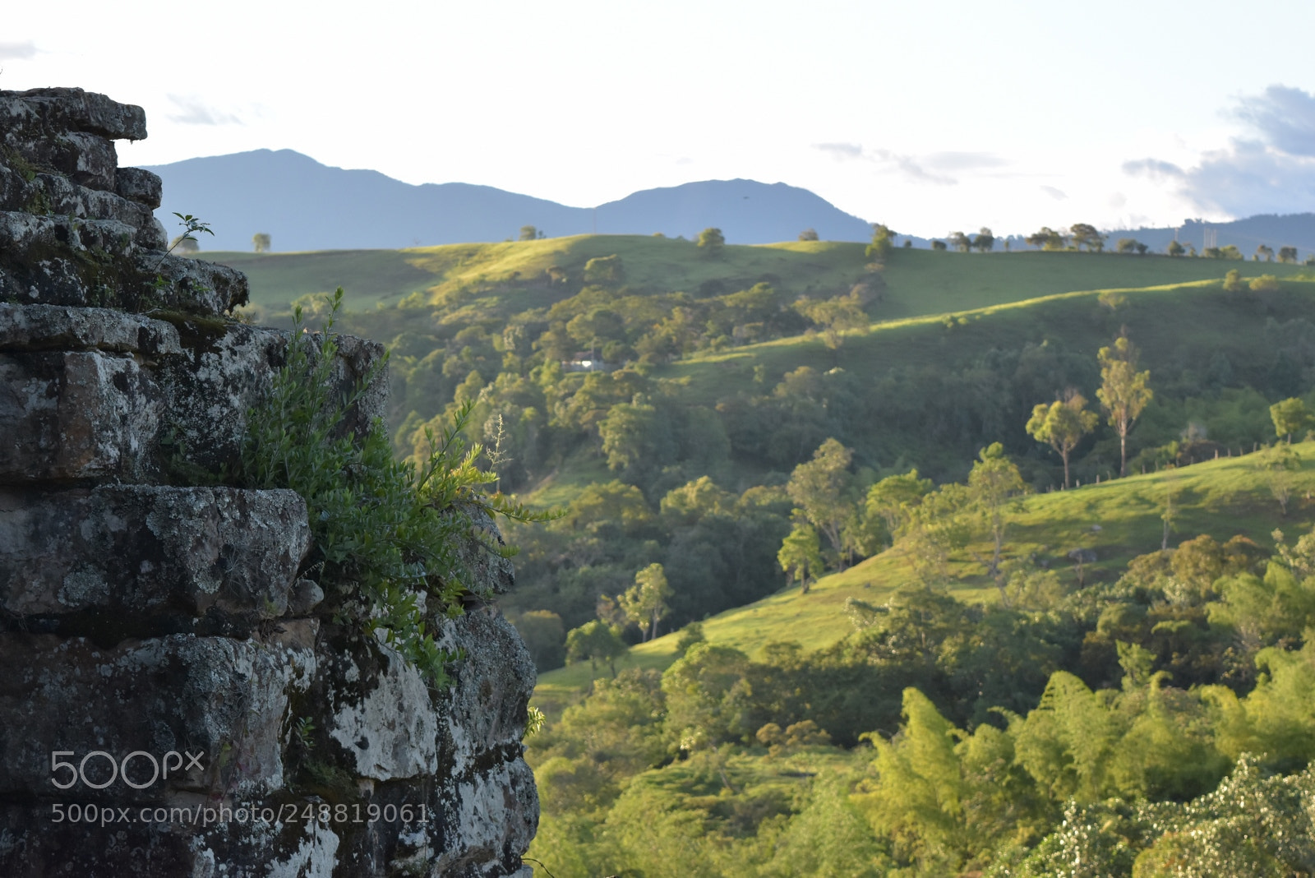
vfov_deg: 16.6
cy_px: 439
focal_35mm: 82
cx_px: 658
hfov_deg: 24.6
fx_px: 3014
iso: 1000
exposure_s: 1/640
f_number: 5.6
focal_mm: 55
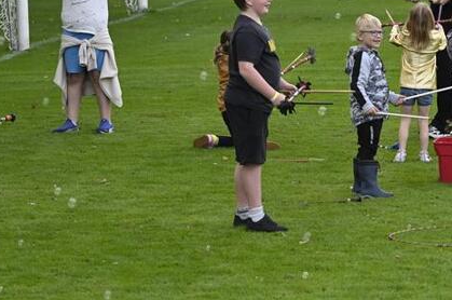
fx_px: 3560
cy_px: -34
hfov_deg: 7.2
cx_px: 454
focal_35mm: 284
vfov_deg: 4.8
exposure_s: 1/500
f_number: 5.6
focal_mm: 120
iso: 400
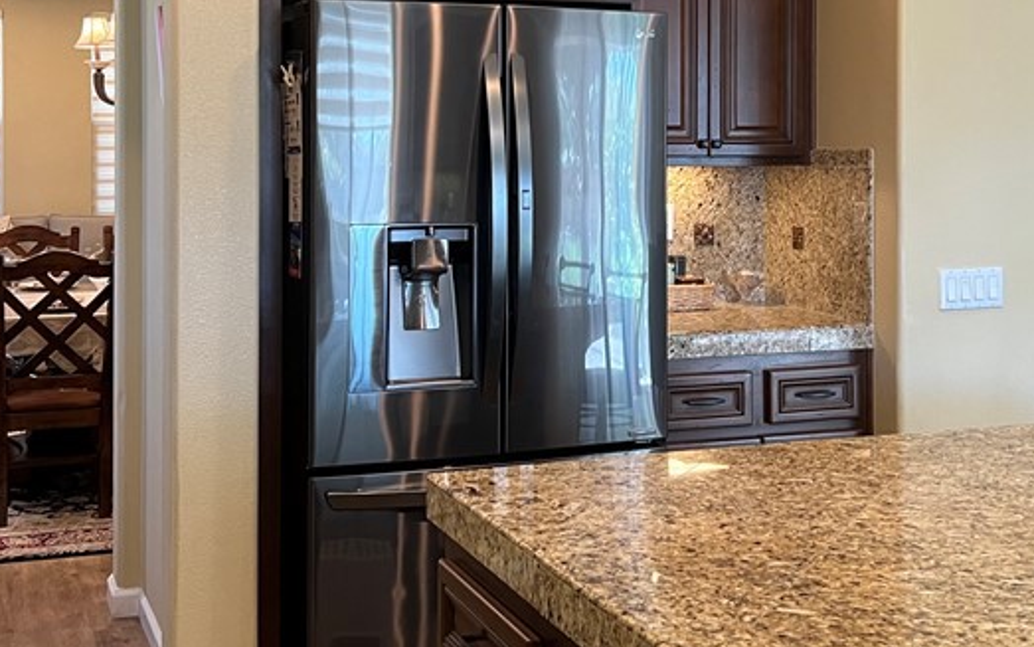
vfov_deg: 23.7
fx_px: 1522
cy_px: 156
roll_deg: +0.3
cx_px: 569
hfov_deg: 37.5
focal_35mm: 54
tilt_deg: +0.1
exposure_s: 1/60
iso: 100
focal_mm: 5.7
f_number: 1.5
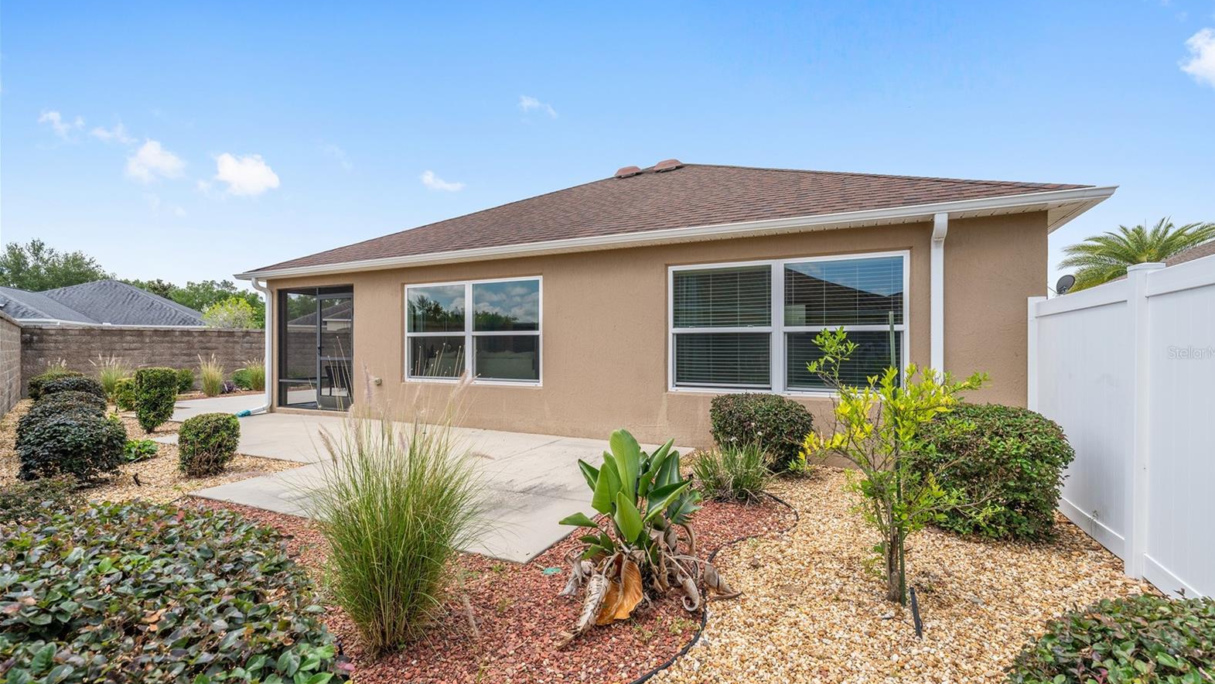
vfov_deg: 67.1
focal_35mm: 16
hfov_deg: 99.4
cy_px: 352
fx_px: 516
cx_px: 618
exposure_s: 1/800
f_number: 8
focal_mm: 15
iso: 320
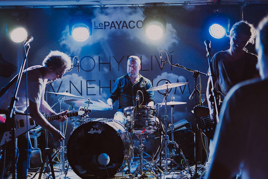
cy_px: 90
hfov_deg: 39.6
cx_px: 134
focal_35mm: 50
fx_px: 372
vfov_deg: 27.0
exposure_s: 1/250
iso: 1250
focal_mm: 50
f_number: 2.2
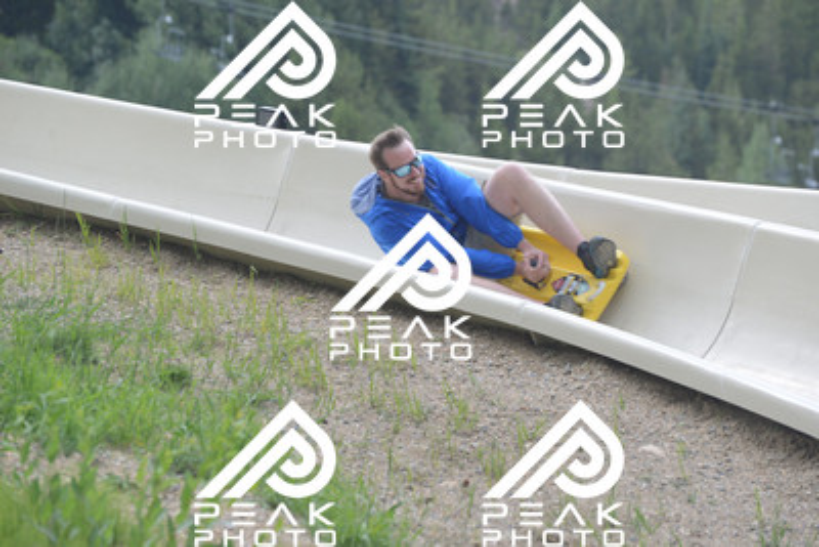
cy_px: 274
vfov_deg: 7.0
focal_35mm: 195
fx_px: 4438
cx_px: 410
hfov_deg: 10.5
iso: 900
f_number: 6.3
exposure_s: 1/640
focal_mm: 195
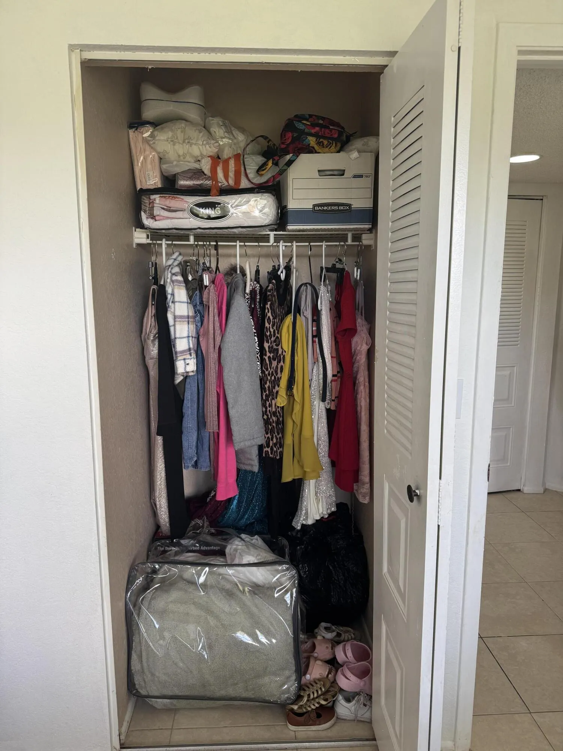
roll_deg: +0.8
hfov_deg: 56.8
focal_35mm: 24
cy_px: 376
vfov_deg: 71.6
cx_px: 282
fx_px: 520
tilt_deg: -9.6
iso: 200
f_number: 1.78
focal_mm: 6.76
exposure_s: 1/121
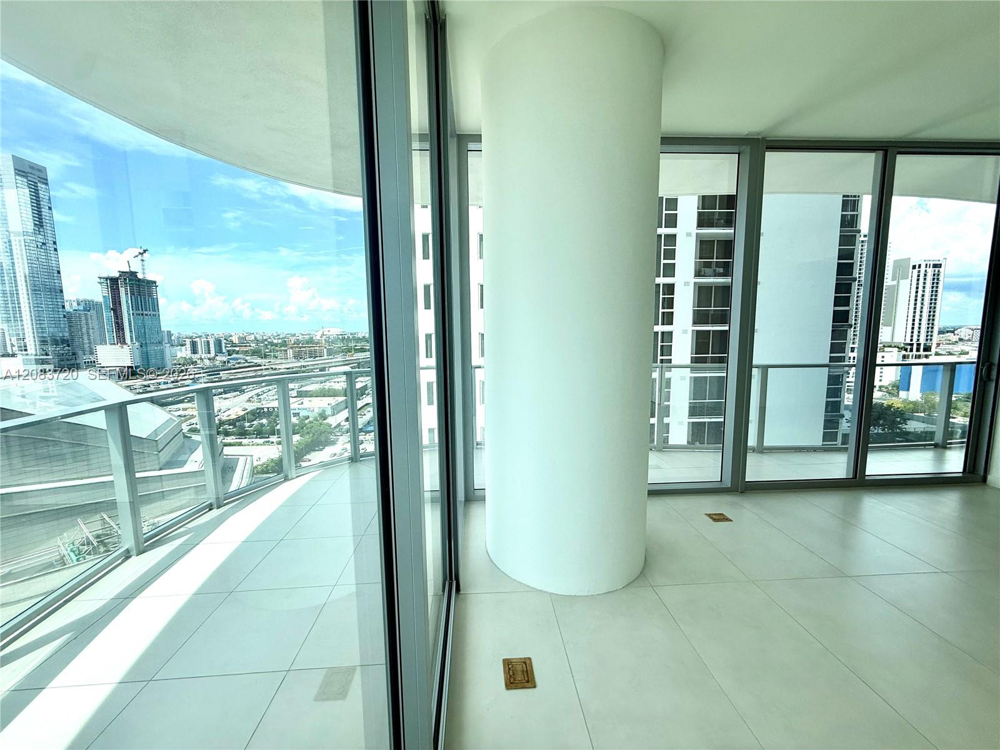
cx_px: 500
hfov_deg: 102.1
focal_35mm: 14
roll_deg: +0.5
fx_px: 404
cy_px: 375
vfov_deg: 85.7
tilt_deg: -6.4
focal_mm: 2.22
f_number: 2.2
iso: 50
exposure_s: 1/527
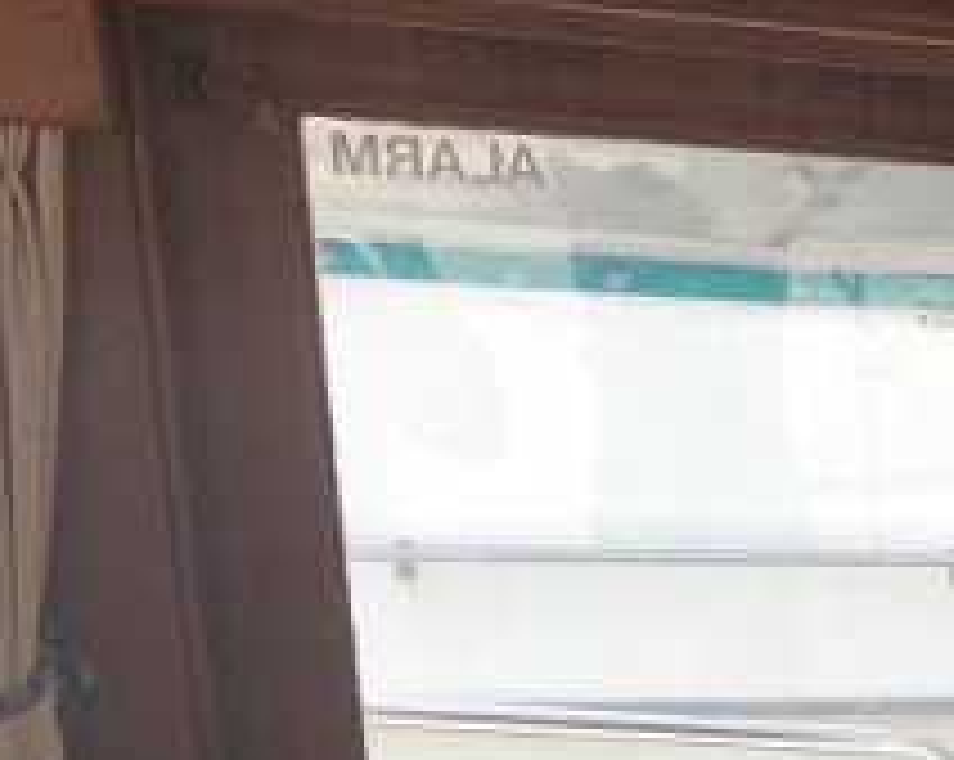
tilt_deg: -12.9
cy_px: 1232
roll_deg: +0.0
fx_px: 3017
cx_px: 1683
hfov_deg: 15.6
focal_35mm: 107
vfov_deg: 13.3
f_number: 2.2
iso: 25
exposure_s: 1/425
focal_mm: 4.15
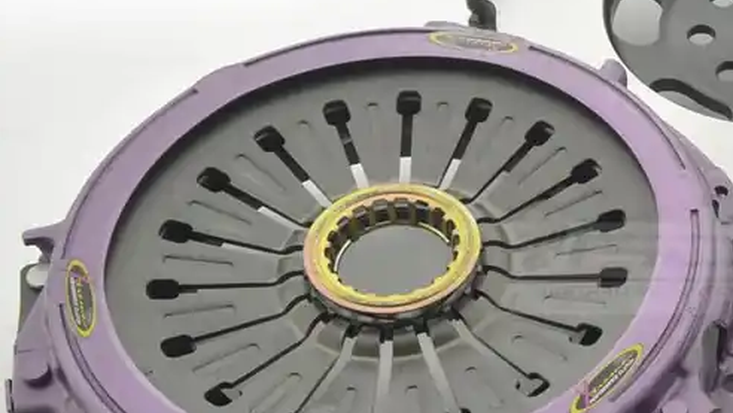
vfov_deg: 14.6
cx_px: 703
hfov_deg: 24.6
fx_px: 1614
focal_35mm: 83
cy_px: 261
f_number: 4.2
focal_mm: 14.7
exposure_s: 1/100
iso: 400
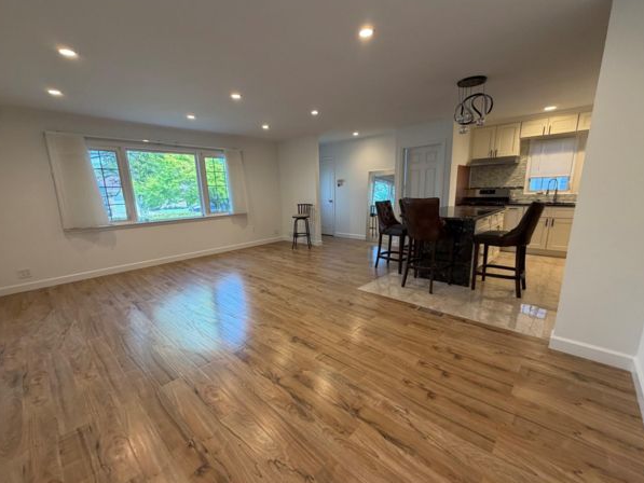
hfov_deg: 98.1
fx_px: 279
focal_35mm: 15
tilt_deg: -12.9
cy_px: 250
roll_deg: +2.1
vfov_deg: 81.7
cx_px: 315
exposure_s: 1/120
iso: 200
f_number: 2.2
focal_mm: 2.22
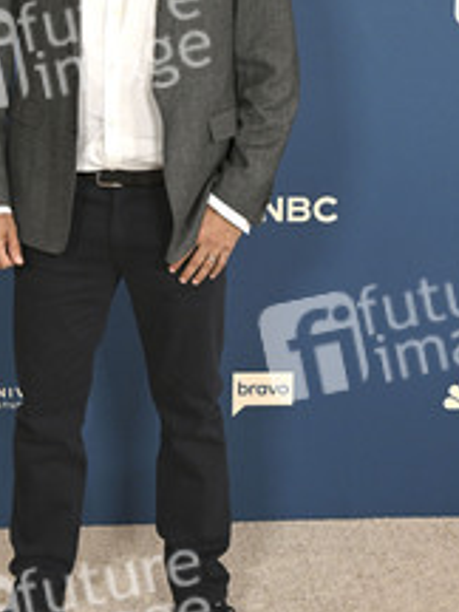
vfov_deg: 23.7
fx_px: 1450
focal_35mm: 82
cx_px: 147
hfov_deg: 17.9
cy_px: 193
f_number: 5.6
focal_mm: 46
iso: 2000
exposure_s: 1/320
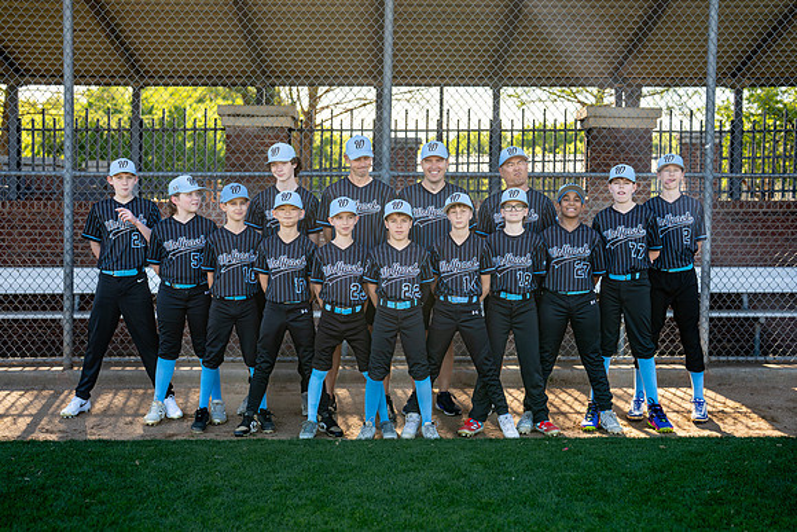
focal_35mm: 53
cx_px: 409
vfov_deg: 25.5
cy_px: 276
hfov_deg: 37.5
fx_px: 1173
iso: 125
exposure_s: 1/800
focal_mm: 50
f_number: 2.5
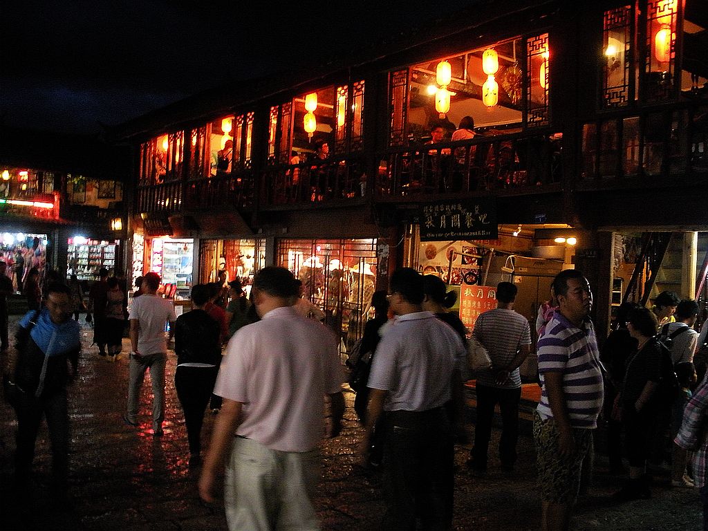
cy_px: 266
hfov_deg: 51.4
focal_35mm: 36
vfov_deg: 39.7
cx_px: 354
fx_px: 736
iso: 400
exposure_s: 1/14.8
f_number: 3.5
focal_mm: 6.3
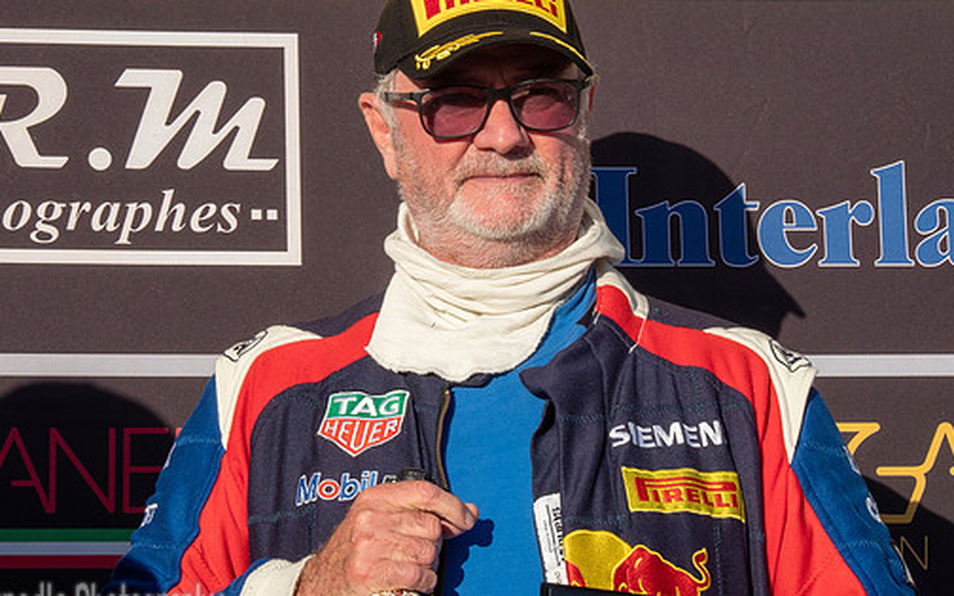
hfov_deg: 8.6
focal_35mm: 244
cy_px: 234
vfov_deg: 5.4
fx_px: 6344
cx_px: 504
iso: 200
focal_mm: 100
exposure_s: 1/160
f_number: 18
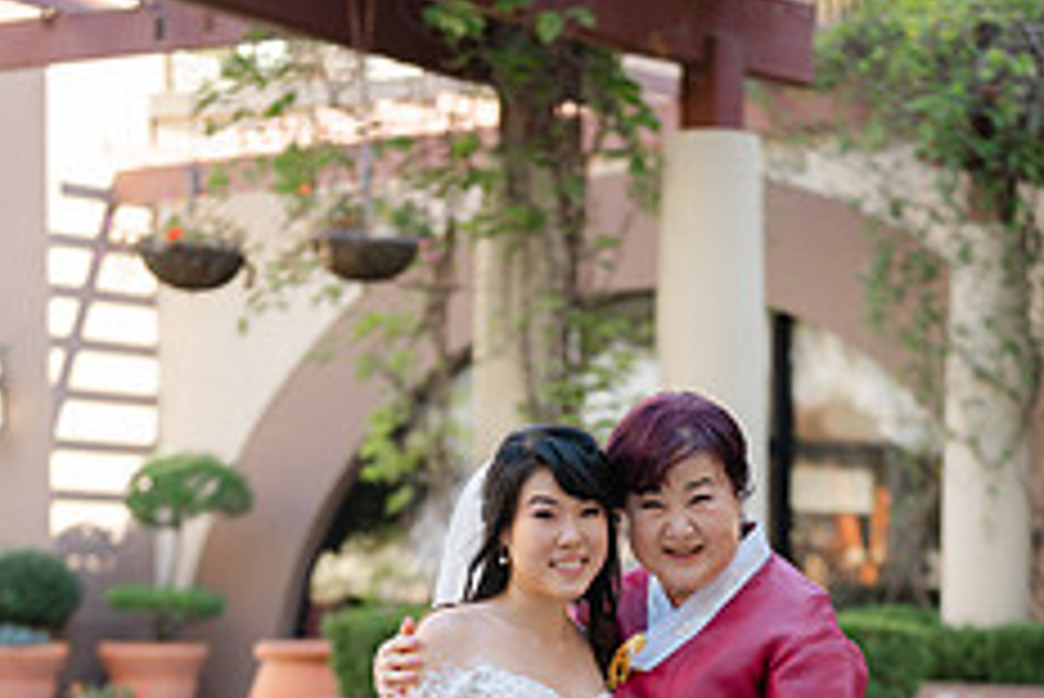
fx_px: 2815
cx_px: 580
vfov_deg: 13.8
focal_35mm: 97
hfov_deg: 21.0
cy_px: 815
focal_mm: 50
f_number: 1.8
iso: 64
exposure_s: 1/250
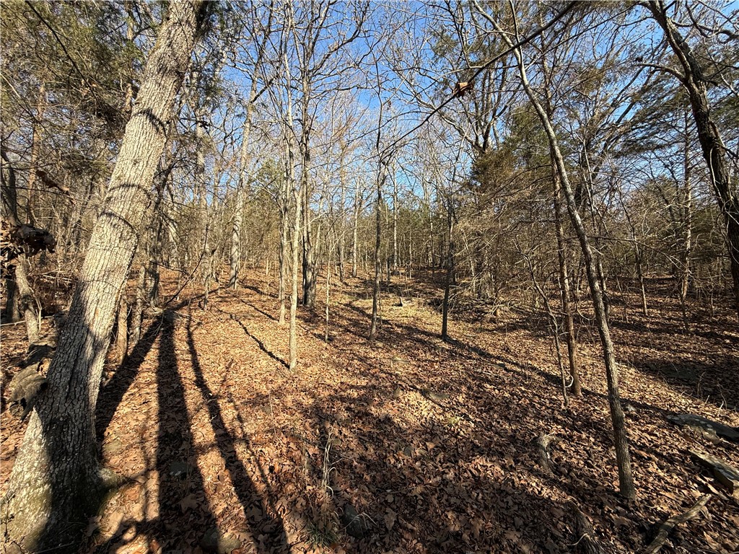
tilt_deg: +5.3
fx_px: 299
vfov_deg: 85.7
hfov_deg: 102.1
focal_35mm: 14
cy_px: 277
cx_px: 370
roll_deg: +1.8
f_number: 2.2
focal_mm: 2.22
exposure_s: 1/607
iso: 50
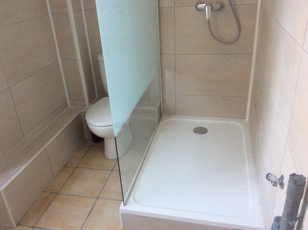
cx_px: 154
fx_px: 284
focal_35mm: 32
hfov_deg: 56.9
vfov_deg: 44.1
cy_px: 115
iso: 200
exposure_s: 1/24
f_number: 2.4
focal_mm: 3.3
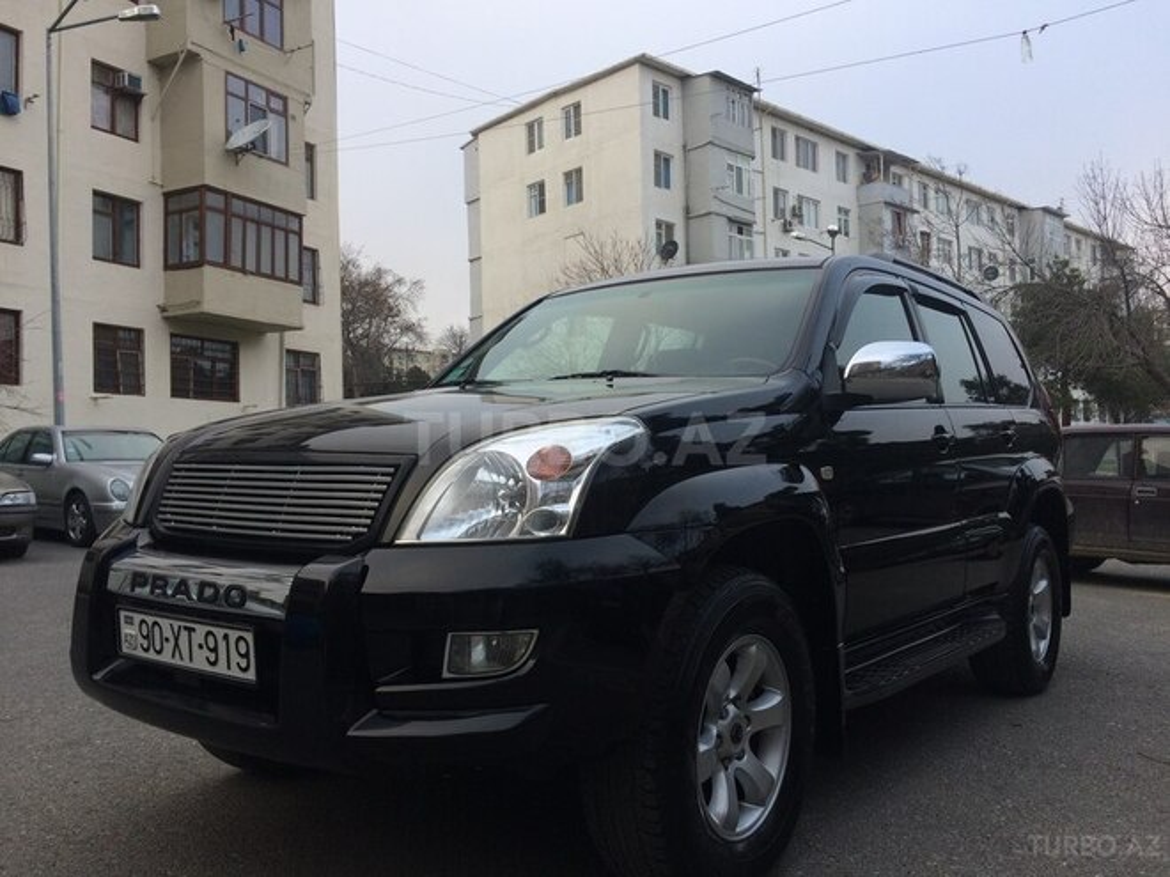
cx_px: 585
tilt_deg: +1.7
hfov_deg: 61.7
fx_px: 980
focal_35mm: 29
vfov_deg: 48.2
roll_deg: +2.2
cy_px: 438
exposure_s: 1/151
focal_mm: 4.15
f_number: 2.2
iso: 32
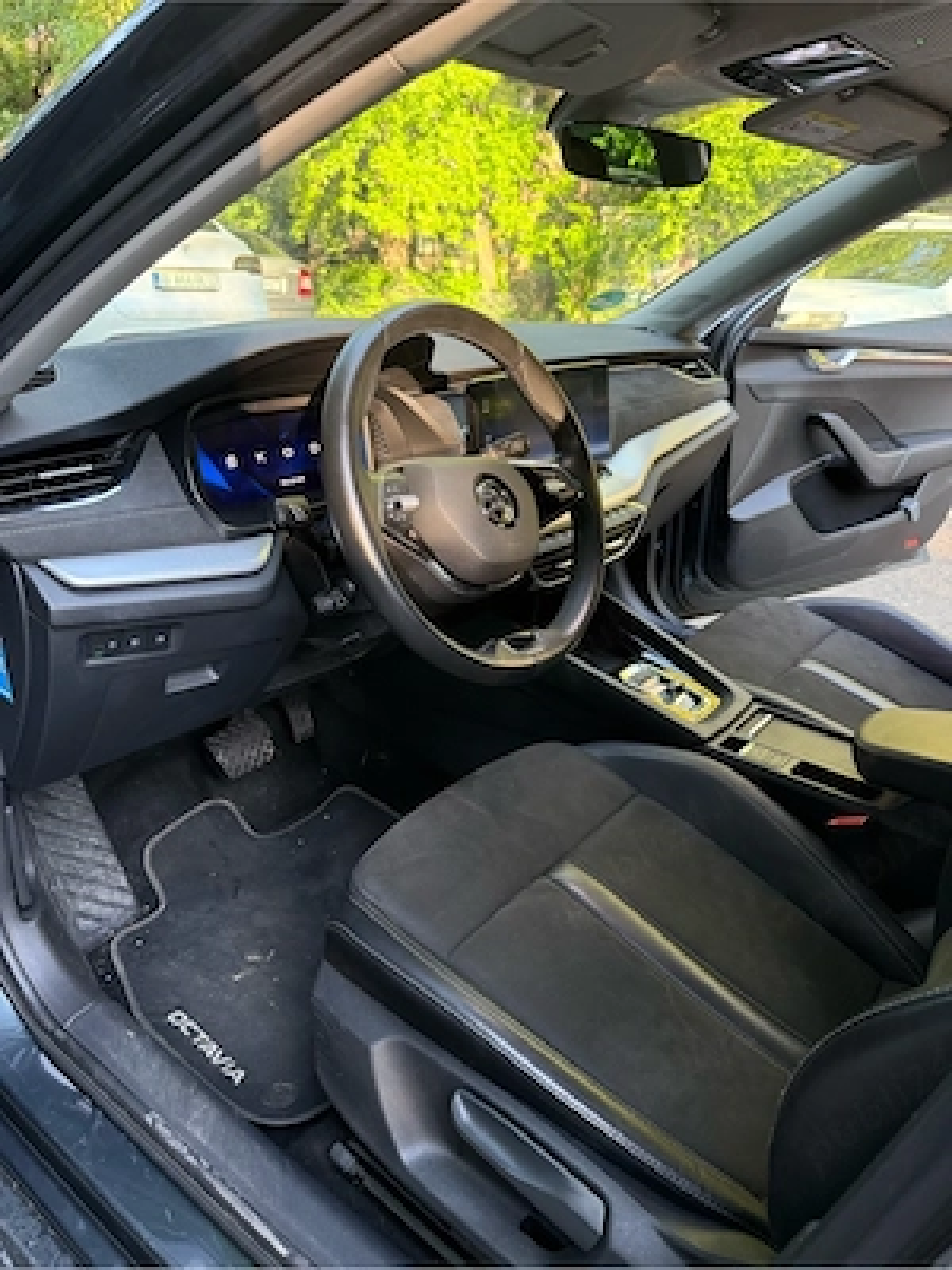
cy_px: 635
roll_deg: -3.3
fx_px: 880
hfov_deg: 56.8
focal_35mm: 24
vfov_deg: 71.6
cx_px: 476
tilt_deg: -22.6
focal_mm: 6.76
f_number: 1.78
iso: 200
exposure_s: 1/82
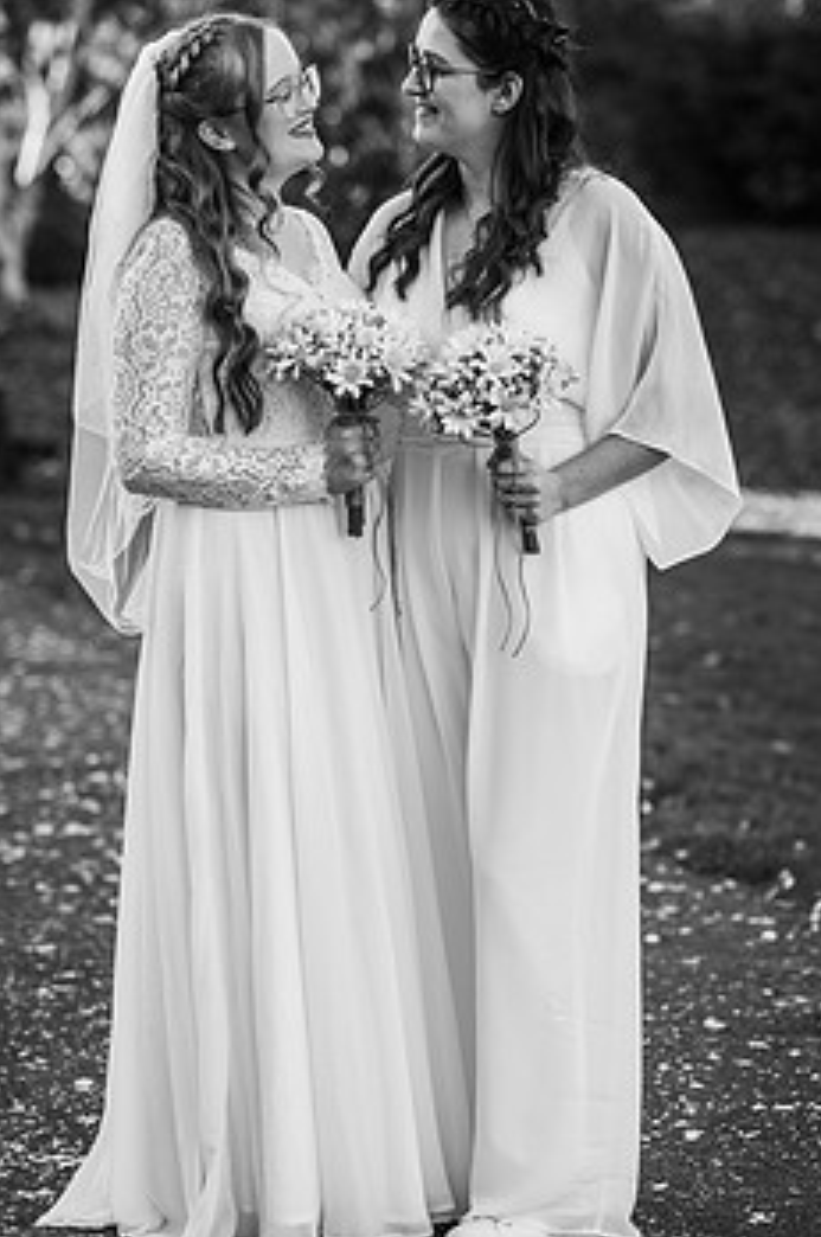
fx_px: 3774
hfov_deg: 12.4
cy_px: 626
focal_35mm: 110
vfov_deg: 18.6
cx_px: 418
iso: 100
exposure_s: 1/800
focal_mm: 85
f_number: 2.8
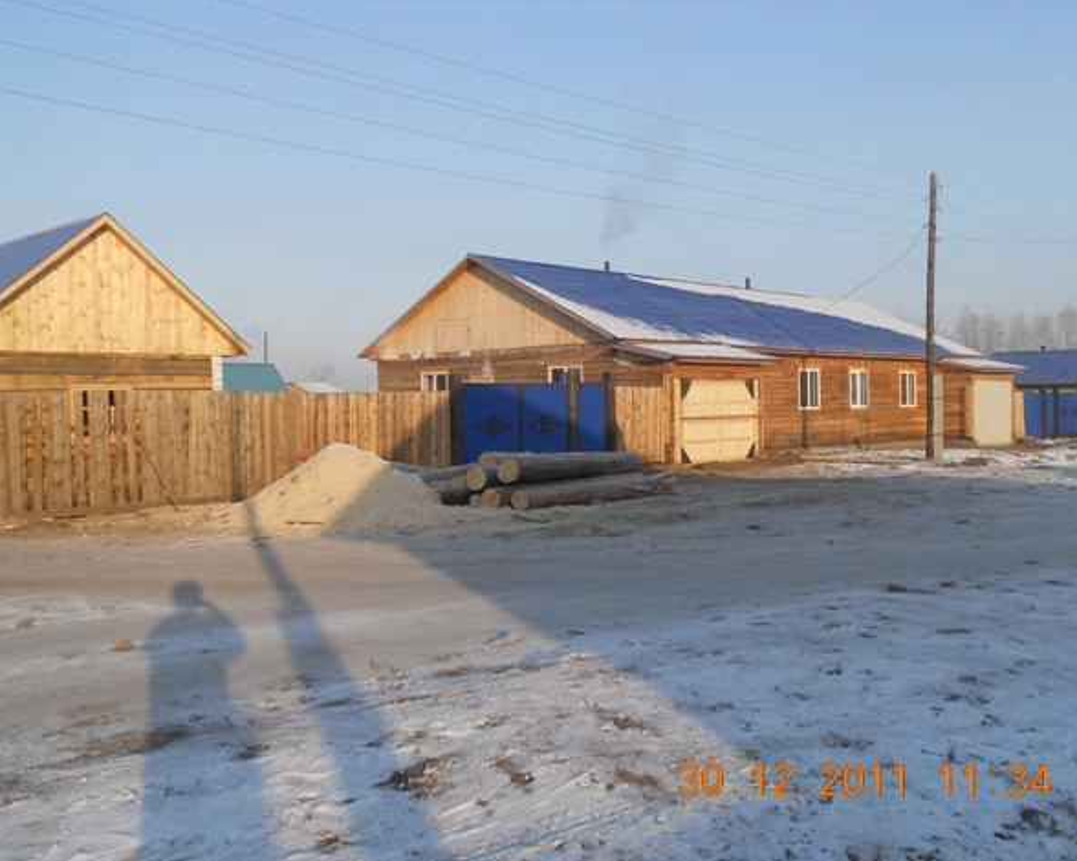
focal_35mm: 34
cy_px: 434
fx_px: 1083
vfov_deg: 43.3
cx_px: 555
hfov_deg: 52.9
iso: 80
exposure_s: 1/500
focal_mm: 5.8
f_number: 3.5
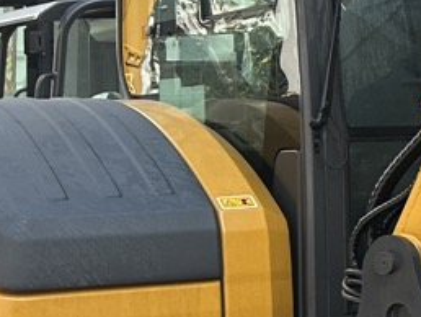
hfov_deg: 11.1
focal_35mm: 161
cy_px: 54
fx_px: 1960
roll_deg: +1.2
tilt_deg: +4.9
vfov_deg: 9.2
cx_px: 855
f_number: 1.5
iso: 50
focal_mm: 5.7
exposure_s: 1/1468
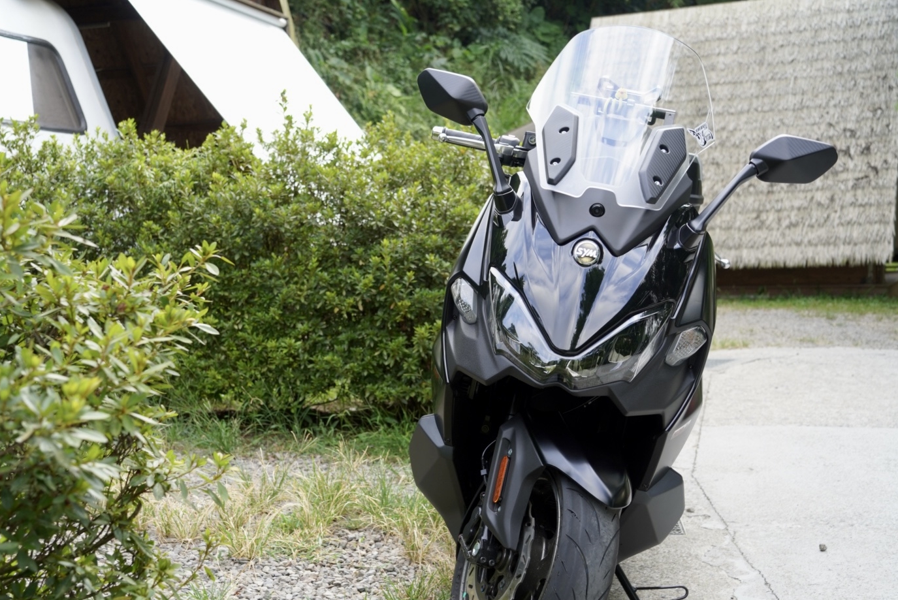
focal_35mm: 47
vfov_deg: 28.7
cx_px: 393
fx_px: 1173
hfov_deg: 41.8
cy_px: 341
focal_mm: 40
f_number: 5
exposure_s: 1/60
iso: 200
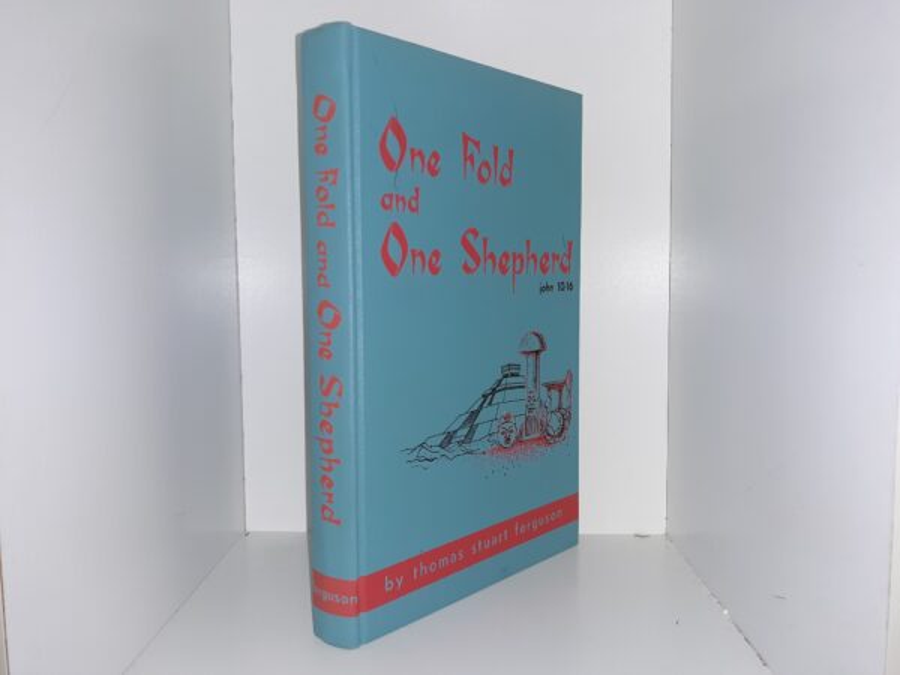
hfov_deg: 63.4
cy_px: 338
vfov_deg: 49.7
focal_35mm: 28
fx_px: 728
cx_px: 450
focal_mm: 3.7
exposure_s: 1/120
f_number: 1.7
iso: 40
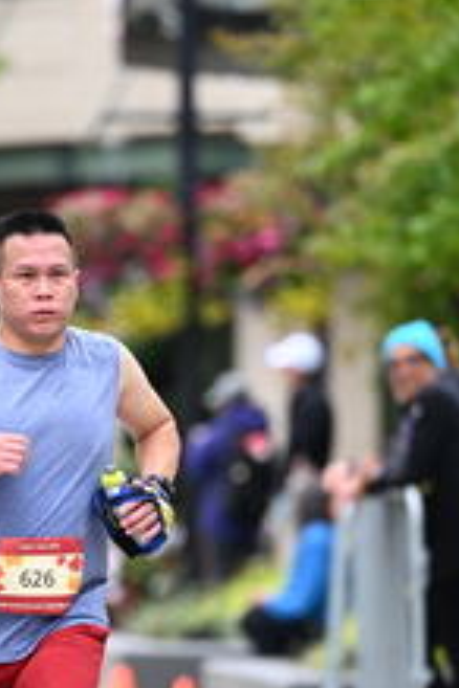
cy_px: 452
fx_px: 9600
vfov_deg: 4.1
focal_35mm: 502
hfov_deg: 2.7
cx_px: 36
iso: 640
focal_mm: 200
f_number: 2.8
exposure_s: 1/2000
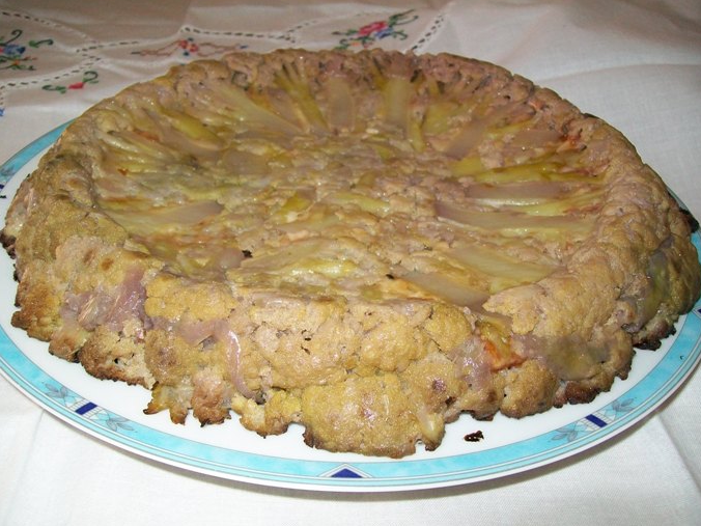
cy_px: 270
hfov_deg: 52.6
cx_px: 343
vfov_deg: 40.7
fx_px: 709
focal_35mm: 35
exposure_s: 1/60
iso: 160
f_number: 2.7
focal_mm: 6.1
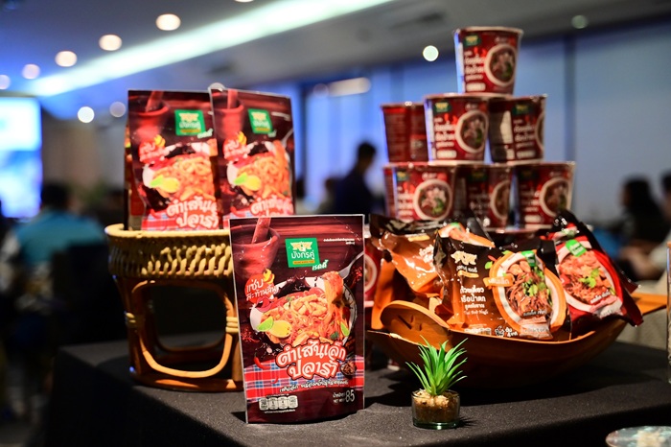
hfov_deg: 36.3
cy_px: 224
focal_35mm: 55
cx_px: 336
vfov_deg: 24.6
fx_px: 1025
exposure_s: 1/200
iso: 2000
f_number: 2.8
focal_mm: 55
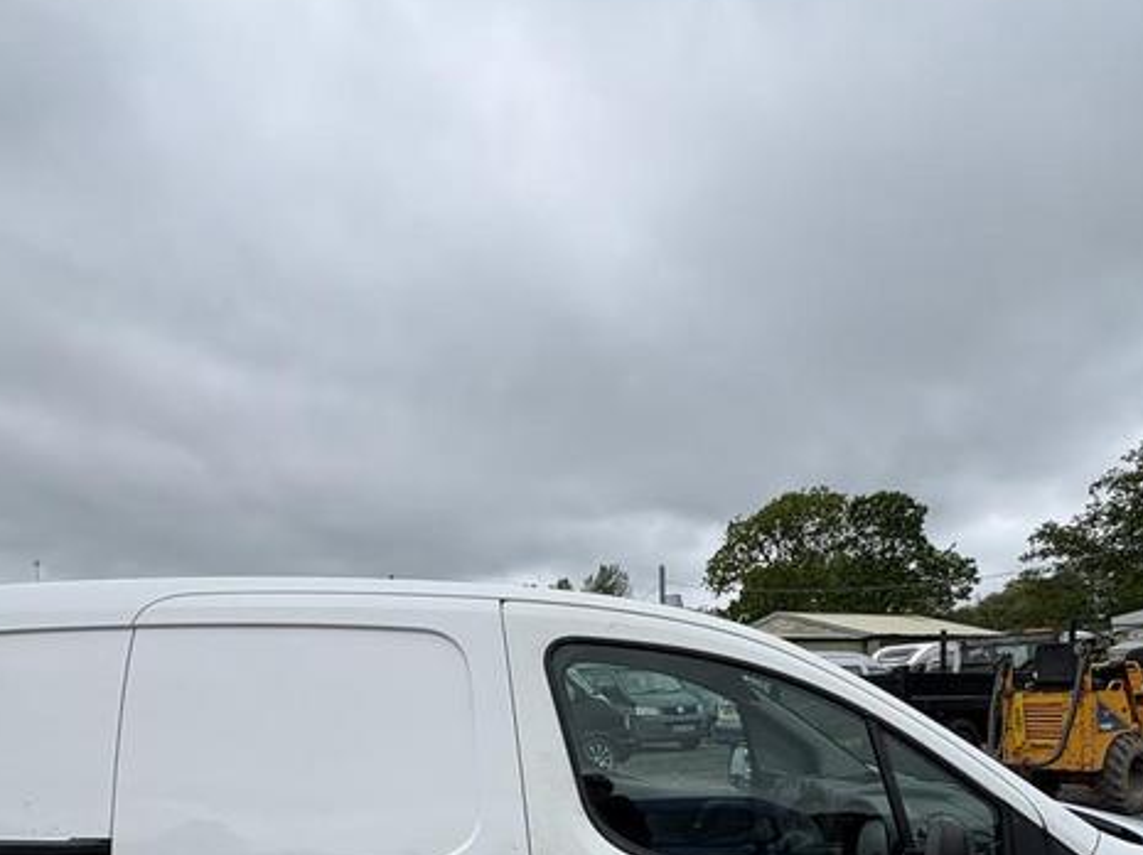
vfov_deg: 46.8
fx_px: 891
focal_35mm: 27
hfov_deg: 65.3
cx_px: 551
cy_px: 749
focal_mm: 2.22
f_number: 2.2
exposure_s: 1/1789
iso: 50
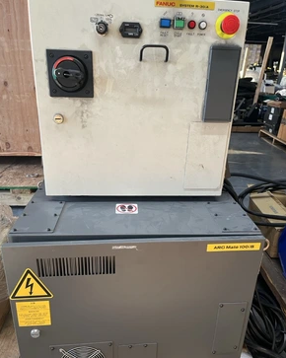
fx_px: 297
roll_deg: -2.7
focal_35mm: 28
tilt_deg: -21.5
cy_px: 189
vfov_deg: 62.2
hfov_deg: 51.5
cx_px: 145
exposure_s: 1/60
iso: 80
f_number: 1.6
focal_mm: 5.1
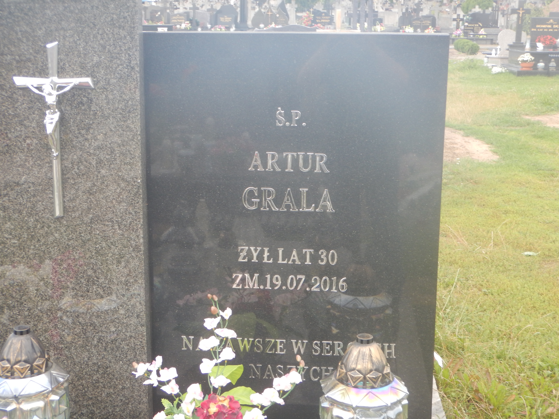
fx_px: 840
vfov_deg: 28.0
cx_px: 280
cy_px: 210
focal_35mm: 52
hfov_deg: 36.8
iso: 125
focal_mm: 9.2
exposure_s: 1/100
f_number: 4.3
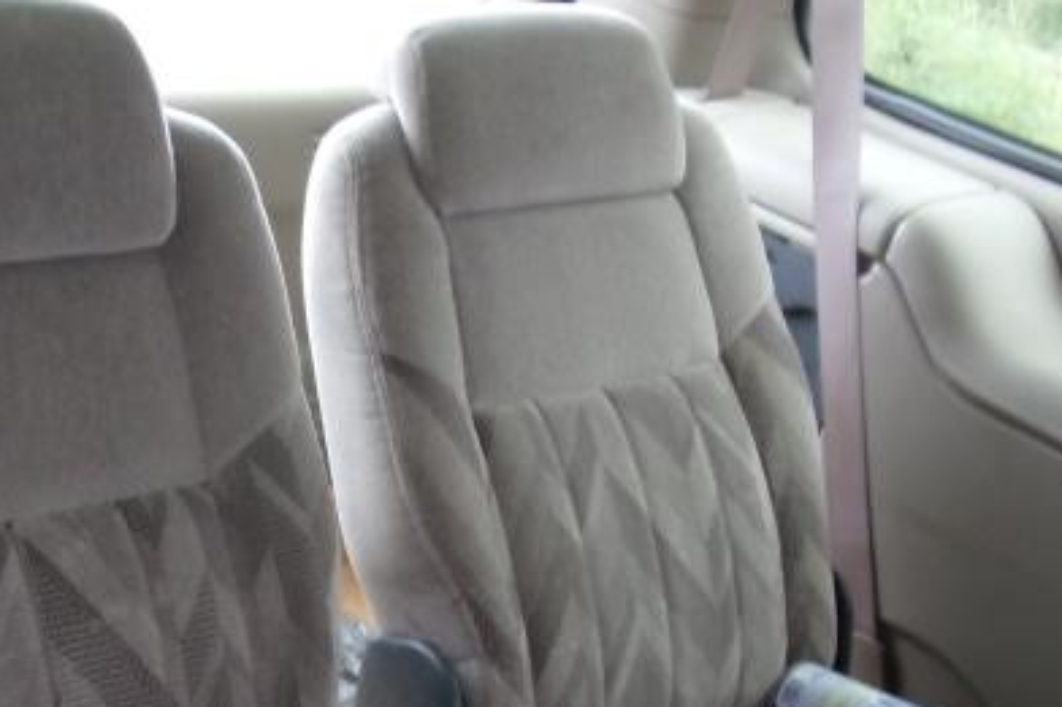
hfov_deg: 38.7
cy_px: 626
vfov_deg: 25.7
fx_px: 1504
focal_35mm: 51
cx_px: 409
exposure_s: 1/34
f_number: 3.3
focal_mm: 4.3
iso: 147
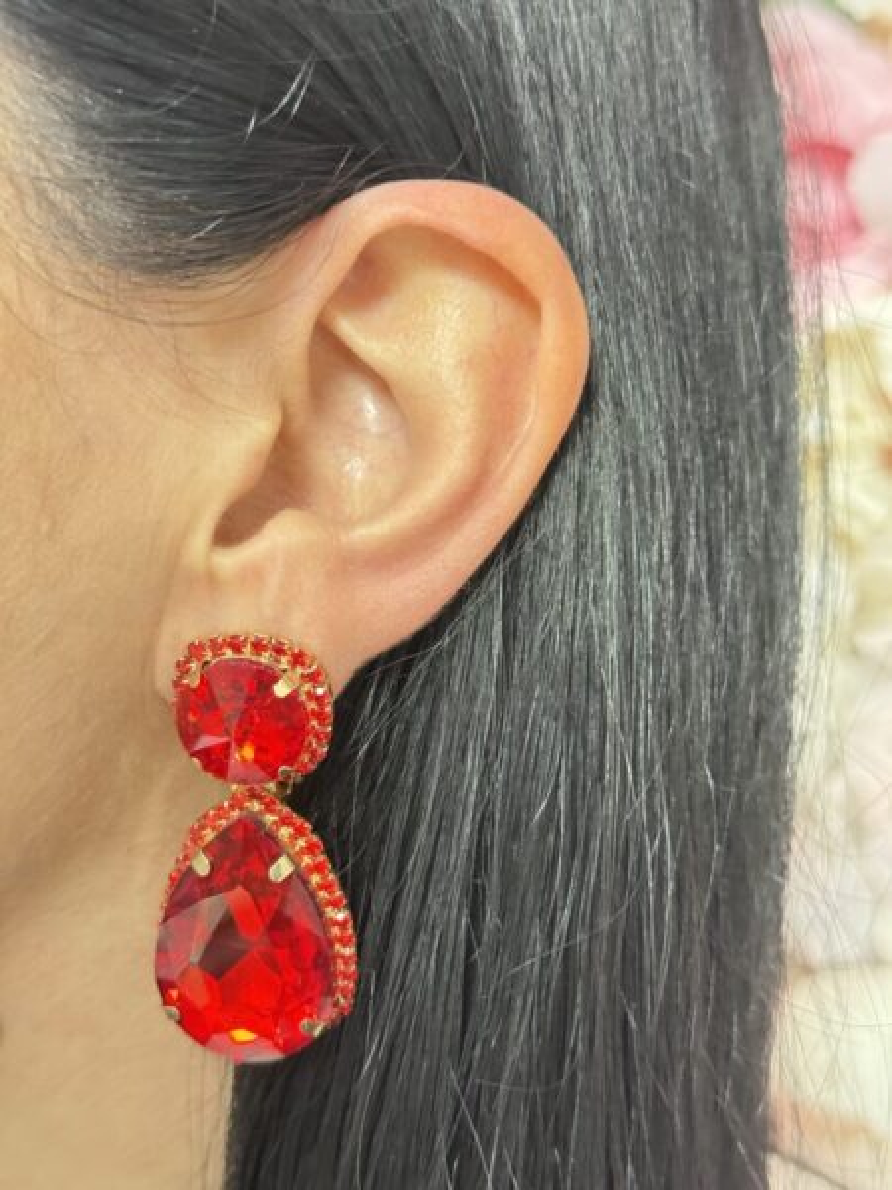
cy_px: 595
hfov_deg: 30.3
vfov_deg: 39.7
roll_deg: +0.7
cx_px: 446
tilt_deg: -11.4
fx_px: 1649
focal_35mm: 48
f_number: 1.78
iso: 500
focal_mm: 6.76
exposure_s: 1/25
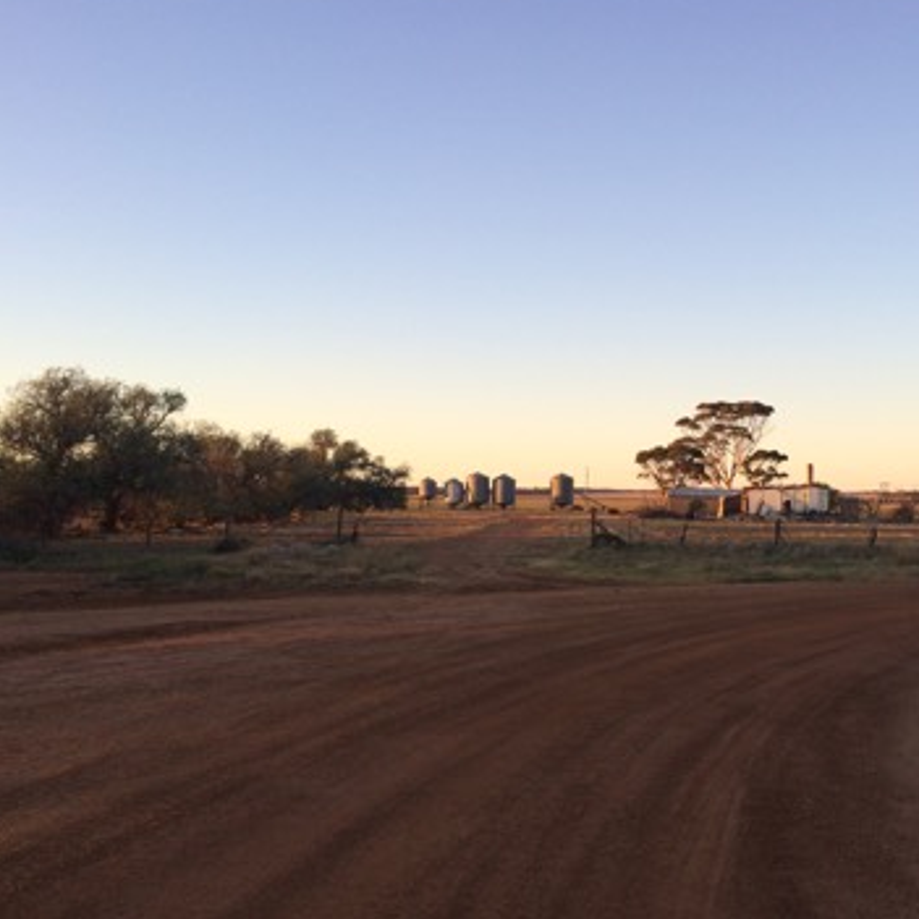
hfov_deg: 43.1
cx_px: 636
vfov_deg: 43.9
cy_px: 471
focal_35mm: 38
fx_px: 1141
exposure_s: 1/291
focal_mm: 4.15
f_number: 2.2
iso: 32
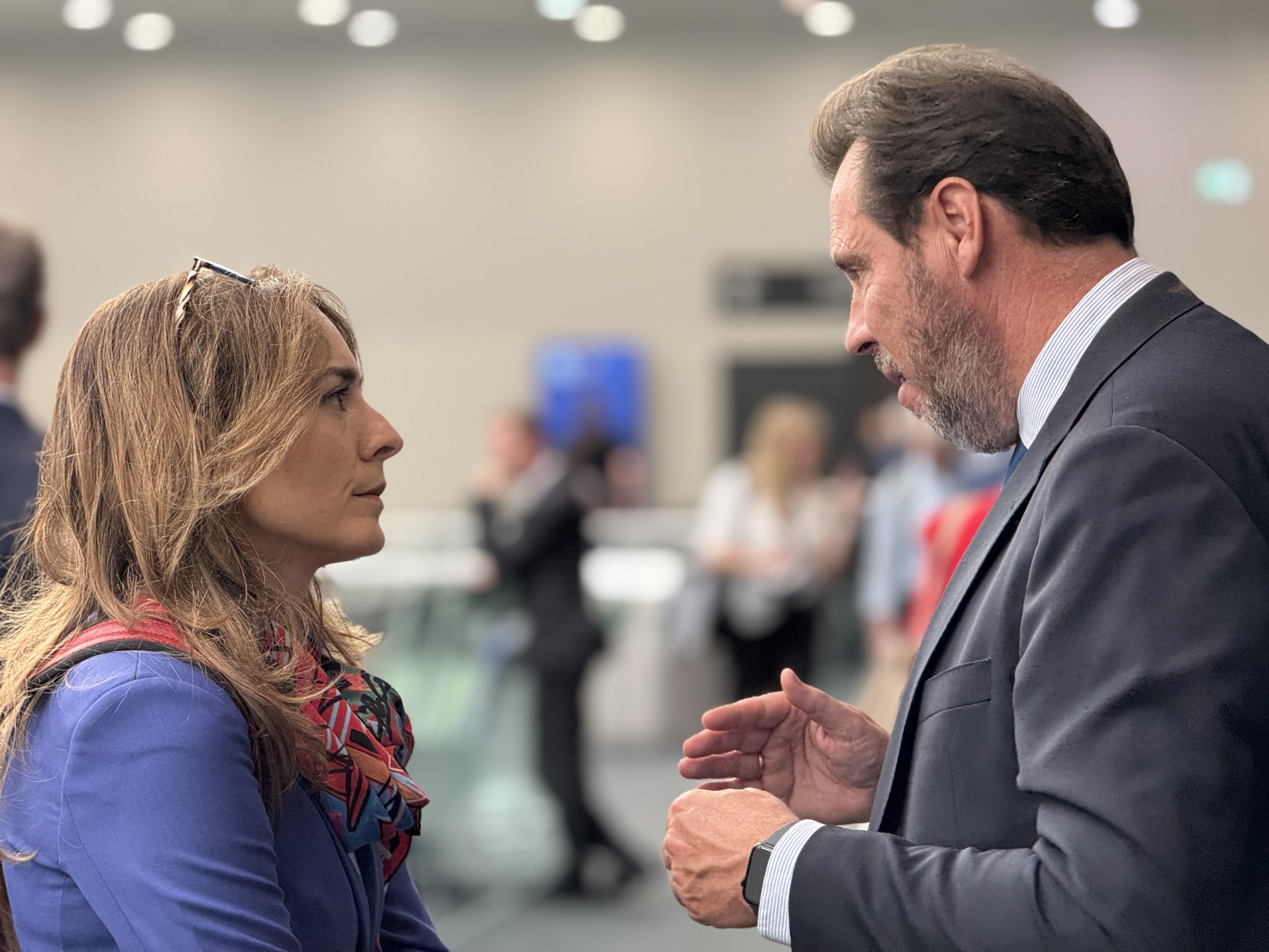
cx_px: 634
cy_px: 476
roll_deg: +0.9
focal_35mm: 120
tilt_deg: -0.4
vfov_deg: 12.3
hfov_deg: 16.4
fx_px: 4399
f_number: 2.8
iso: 250
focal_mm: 15.66
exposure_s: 1/76
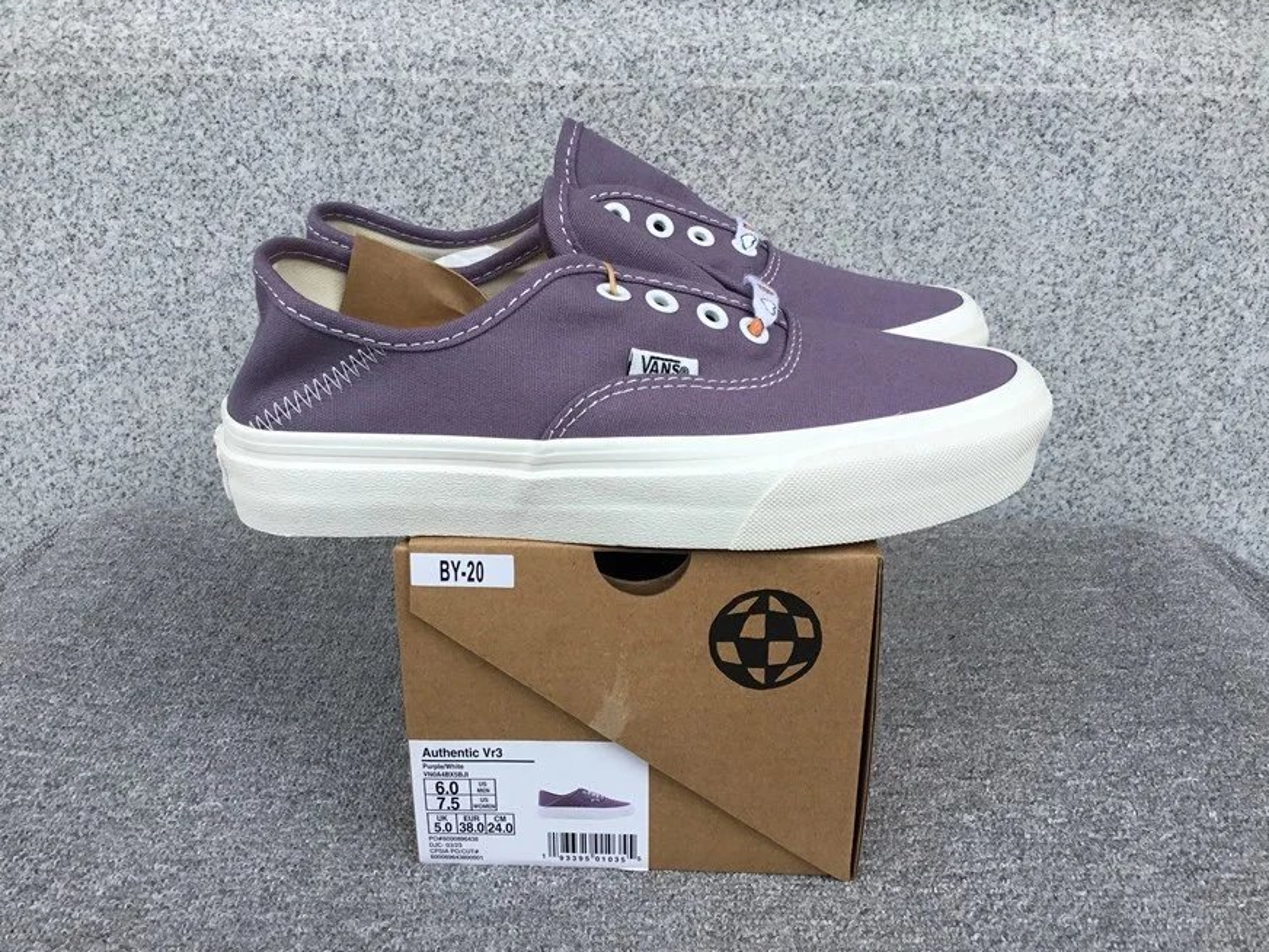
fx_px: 1173
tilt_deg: -21.7
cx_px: 642
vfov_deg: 44.2
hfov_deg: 56.8
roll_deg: -0.7
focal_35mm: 32
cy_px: 481
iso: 25
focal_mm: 3.3
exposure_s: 1/397
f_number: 2.4
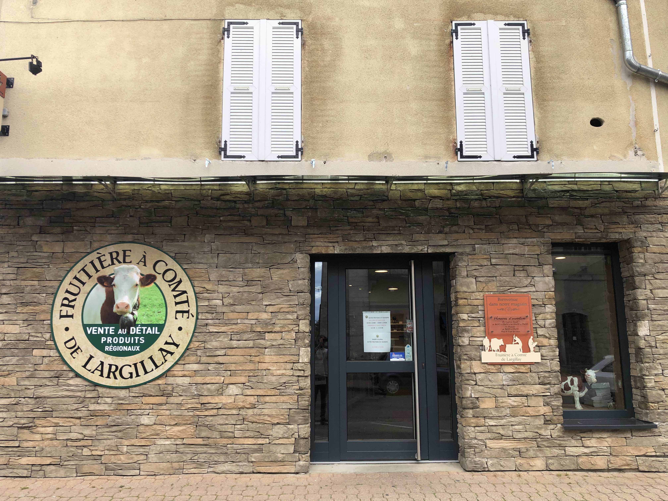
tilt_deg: +8.8
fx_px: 540
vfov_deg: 49.7
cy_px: 250
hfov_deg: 63.4
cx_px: 334
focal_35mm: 28
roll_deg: -0.4
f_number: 1.8
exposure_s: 1/558
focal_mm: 4
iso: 20
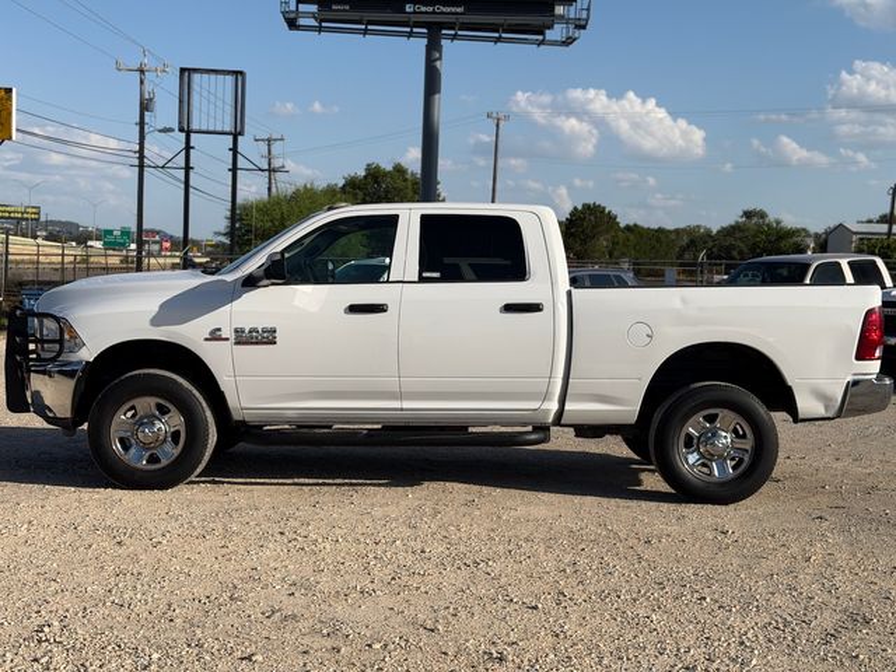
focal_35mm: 48
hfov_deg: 39.7
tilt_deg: -2.3
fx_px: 1242
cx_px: 448
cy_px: 336
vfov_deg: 30.3
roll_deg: -3.0
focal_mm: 6.76
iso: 80
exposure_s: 1/7874
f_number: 1.78
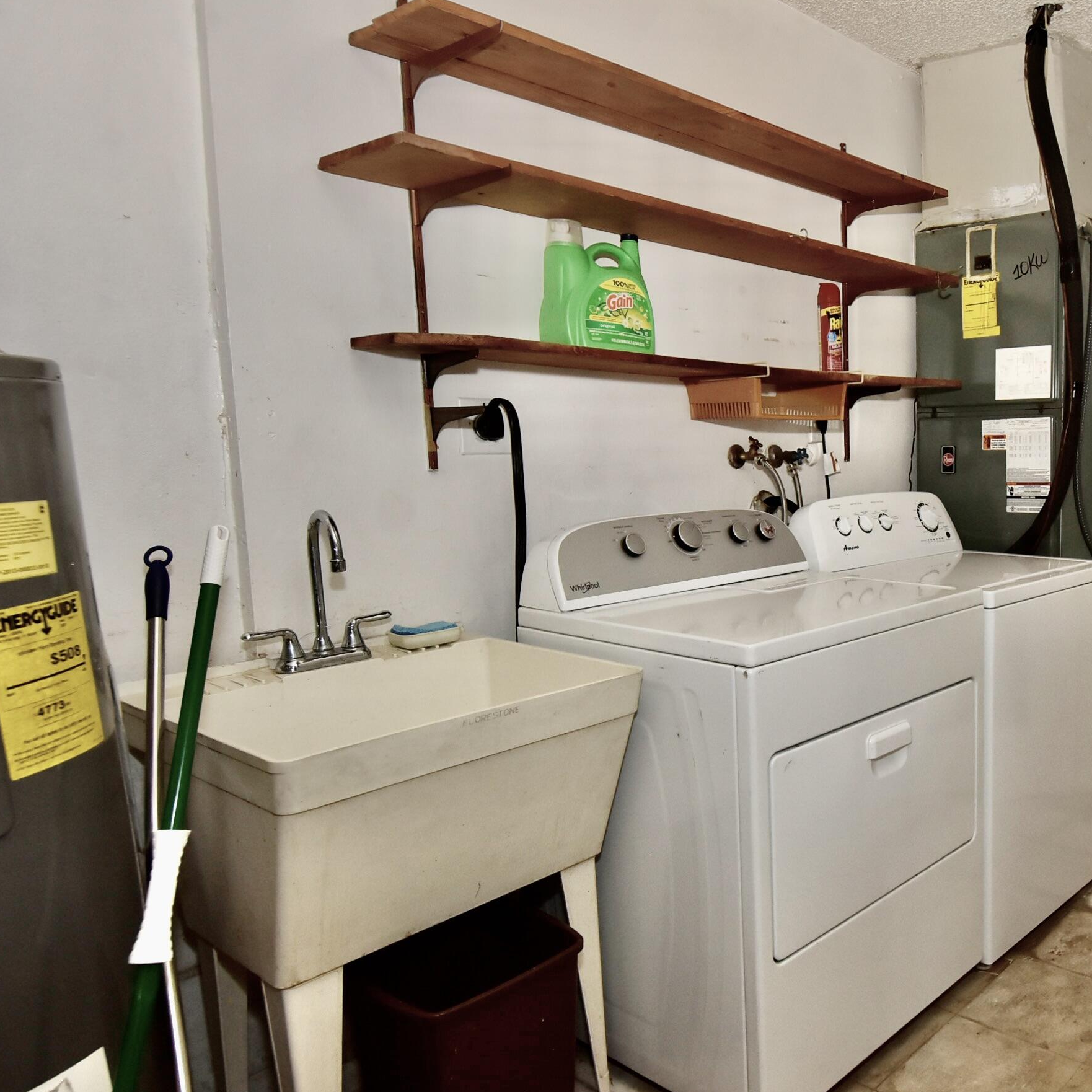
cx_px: 921
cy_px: 584
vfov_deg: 60.9
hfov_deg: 55.2
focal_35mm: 26
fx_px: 928
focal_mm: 12
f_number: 5.6
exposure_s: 1/60
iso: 720
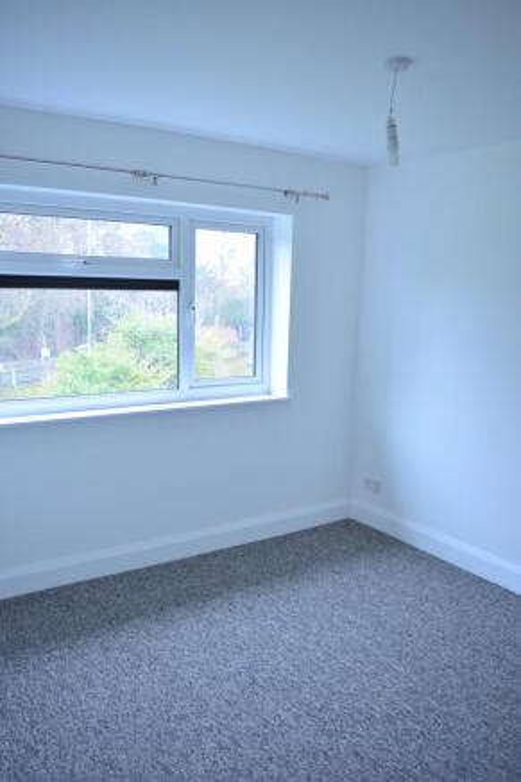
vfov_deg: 67.4
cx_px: 260
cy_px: 391
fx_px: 587
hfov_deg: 47.9
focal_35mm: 27
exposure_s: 1/60
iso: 800
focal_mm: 18
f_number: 4
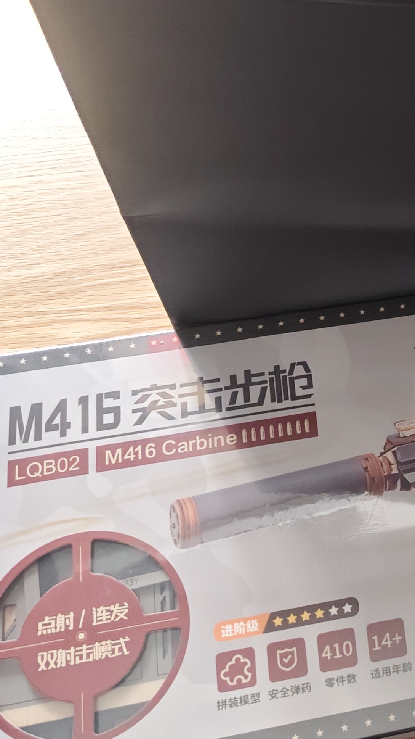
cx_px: 546
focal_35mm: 53
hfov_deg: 20.6
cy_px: 261
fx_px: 1037
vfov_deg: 38.8
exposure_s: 1/220
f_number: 1.88
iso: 860
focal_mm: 5.56
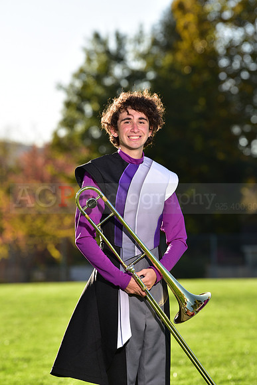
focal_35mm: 200
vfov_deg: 10.3
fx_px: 2140
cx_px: 128
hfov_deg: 6.9
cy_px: 192
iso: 80
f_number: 5.6
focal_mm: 200
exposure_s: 1/200
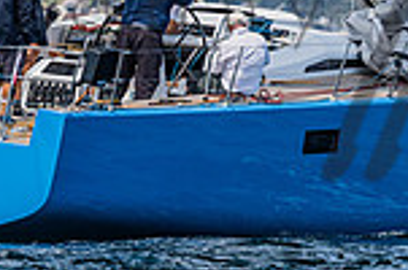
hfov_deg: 2.1
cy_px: -193
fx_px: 11128
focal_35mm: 984
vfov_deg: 1.4
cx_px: 203
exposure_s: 1/3200
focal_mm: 250
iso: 400
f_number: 5
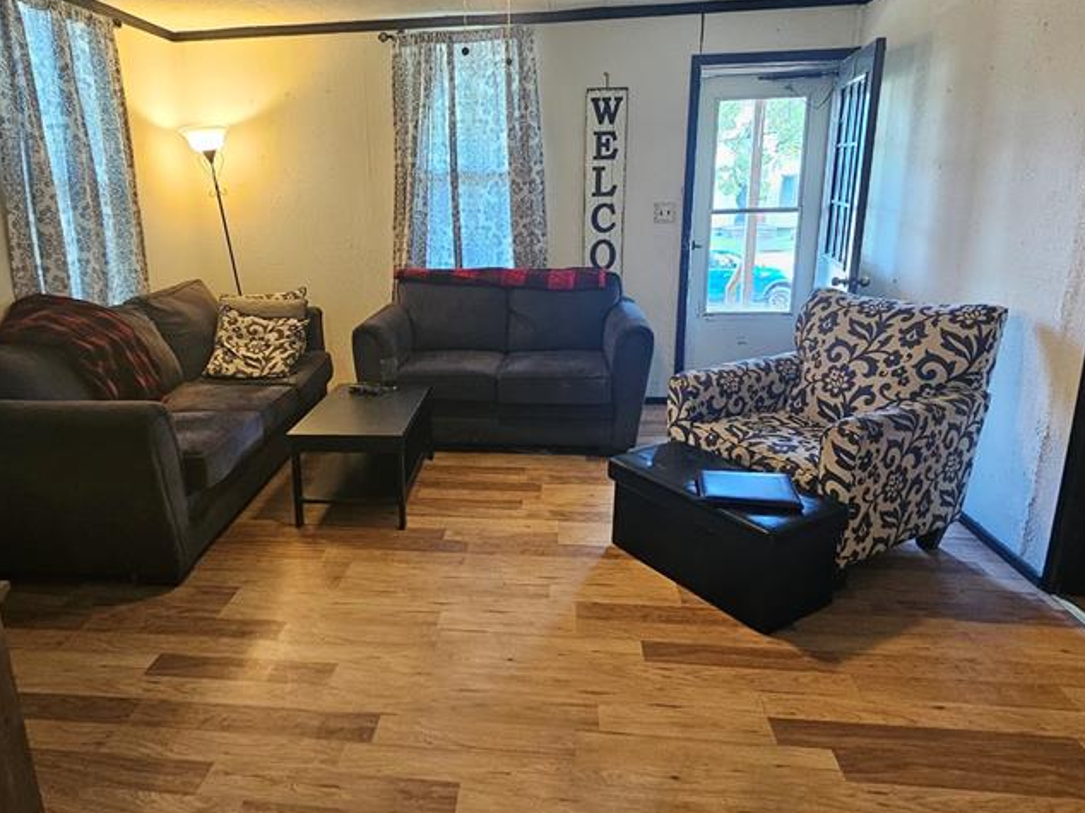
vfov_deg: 63.3
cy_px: 373
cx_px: 462
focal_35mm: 21
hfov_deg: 78.5
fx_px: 658
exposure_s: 1/30
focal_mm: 2.2
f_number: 2.2
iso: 320
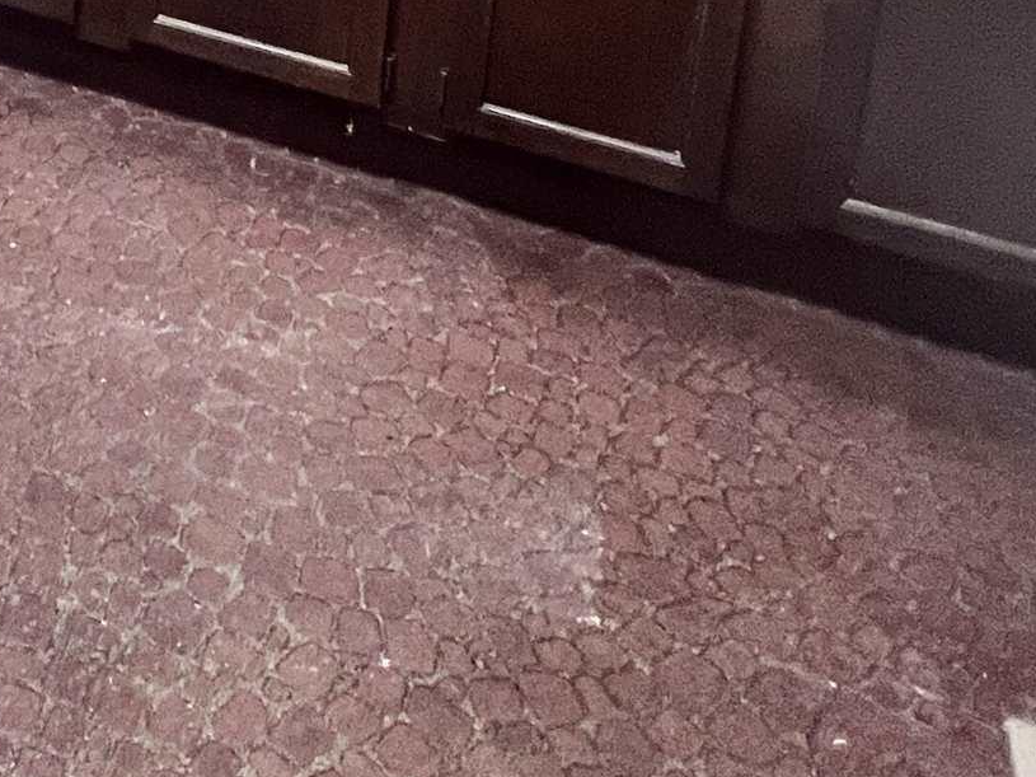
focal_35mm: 49
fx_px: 1466
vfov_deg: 22.5
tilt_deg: -12.0
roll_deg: +0.4
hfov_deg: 32.3
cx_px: -202
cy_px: -474
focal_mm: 1.57
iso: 200
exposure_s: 1/60
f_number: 1.8
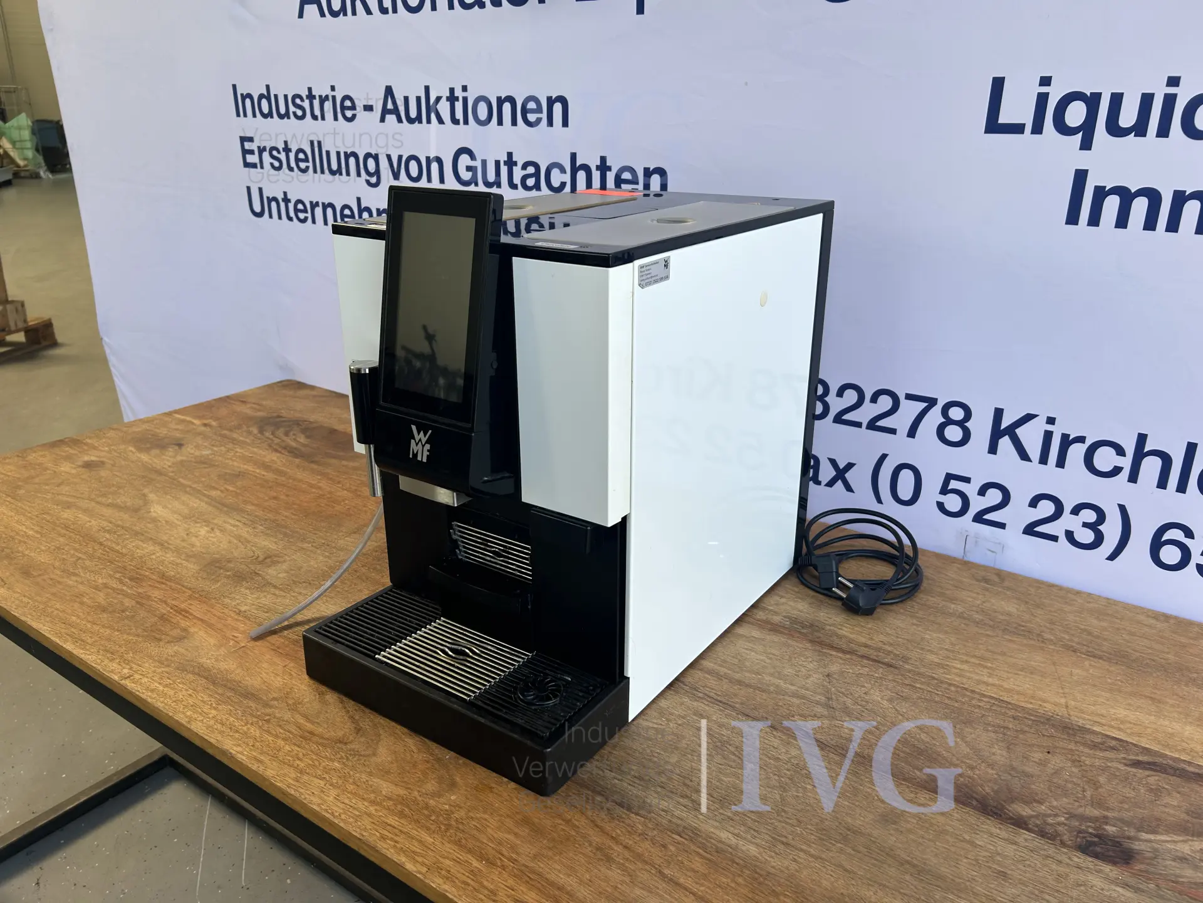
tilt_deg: -18.3
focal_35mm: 26
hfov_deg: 67.3
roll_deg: +0.2
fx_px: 904
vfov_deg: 53.1
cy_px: 452
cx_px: 602
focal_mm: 5.7
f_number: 1.5
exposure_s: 1/397
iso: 50
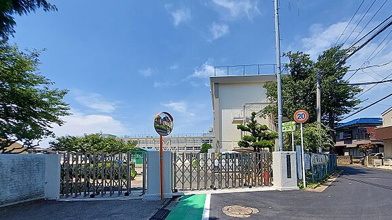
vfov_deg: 68.2
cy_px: 149
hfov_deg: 102.9
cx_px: 204
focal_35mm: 15
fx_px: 156
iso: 50
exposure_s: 1/1696
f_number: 2.2
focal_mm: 1.74
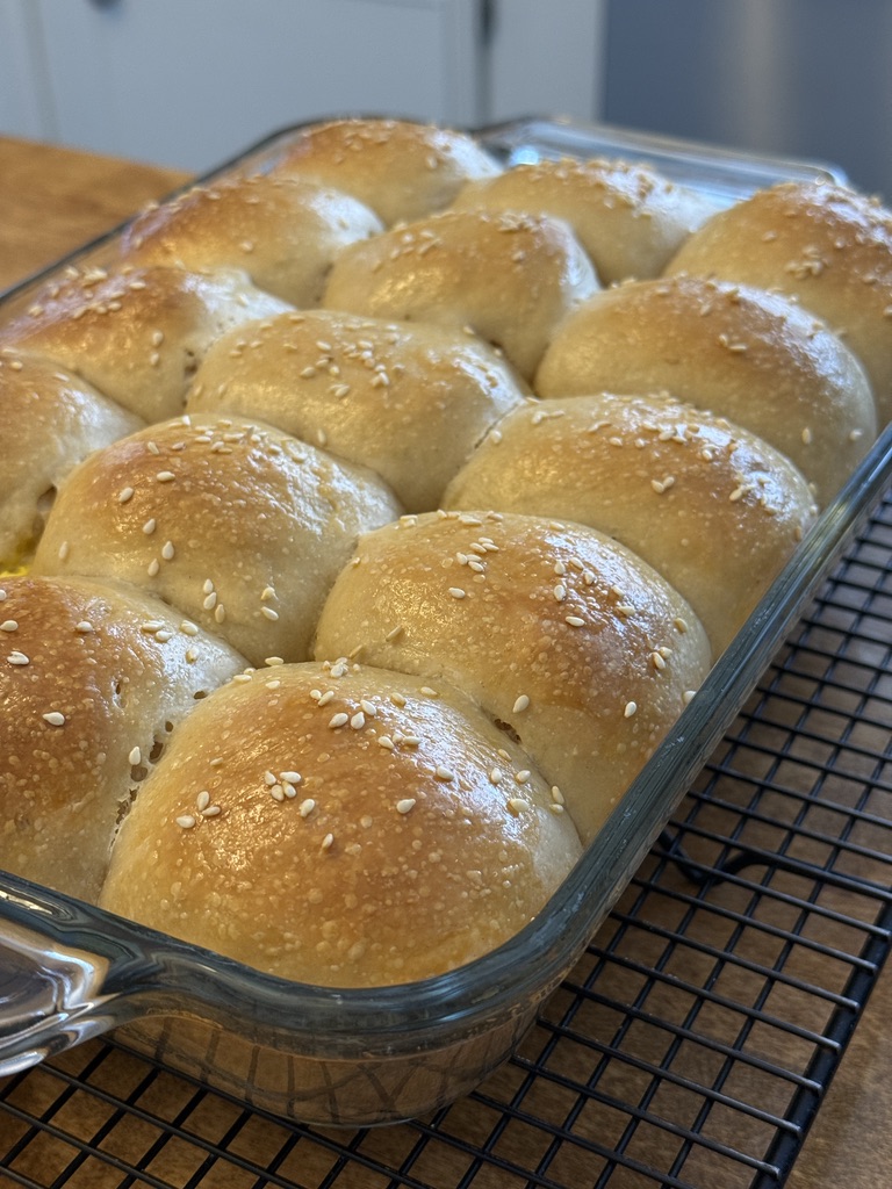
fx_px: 1649
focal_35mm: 48
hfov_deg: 30.3
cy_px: 594
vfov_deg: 39.7
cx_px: 446
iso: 125
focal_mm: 6.76
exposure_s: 1/60
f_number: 1.78
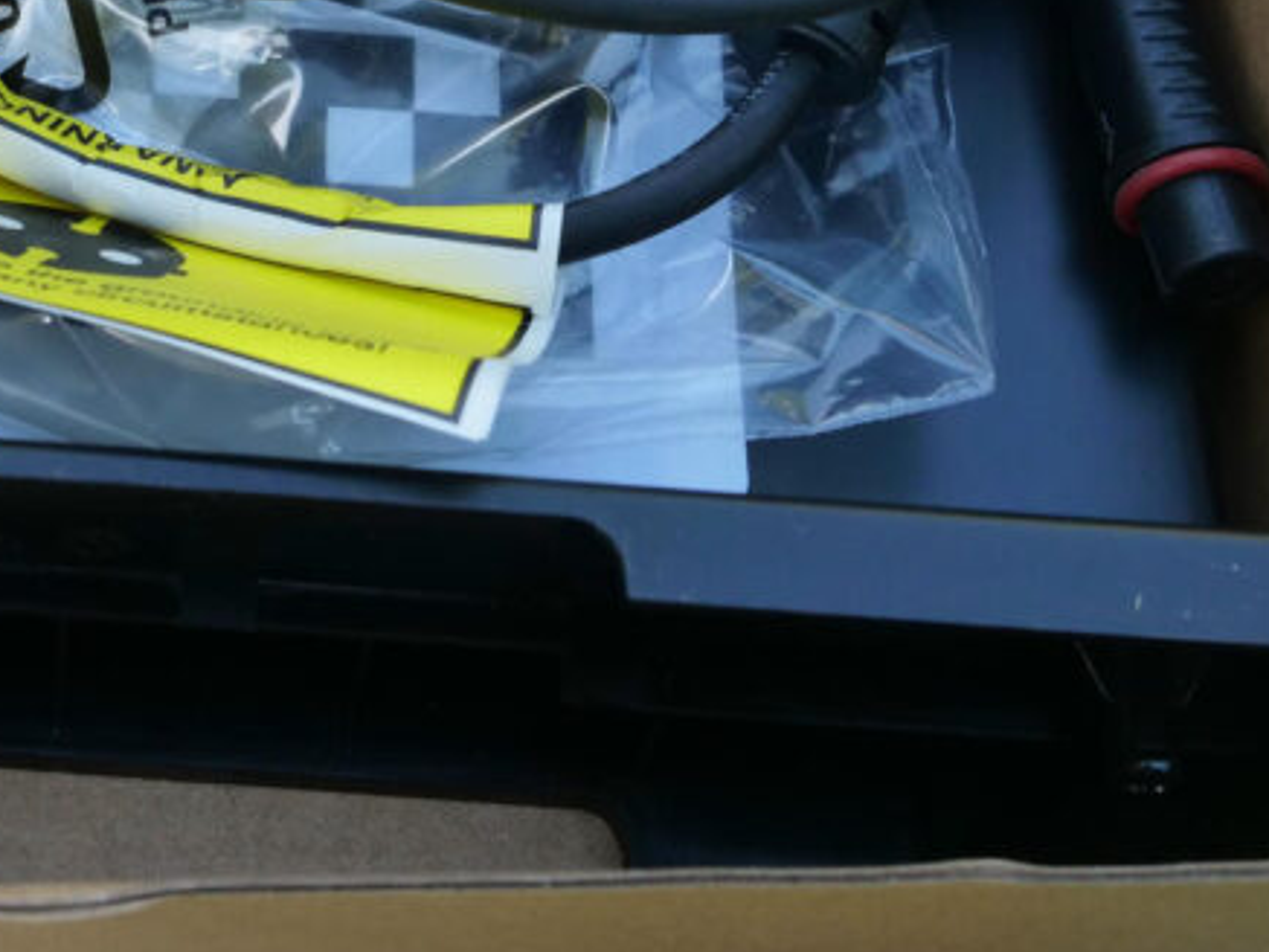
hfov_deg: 21.1
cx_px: 122
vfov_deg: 15.8
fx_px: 3337
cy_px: -90
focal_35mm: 91
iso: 400
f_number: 5
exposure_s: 1/400
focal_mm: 17
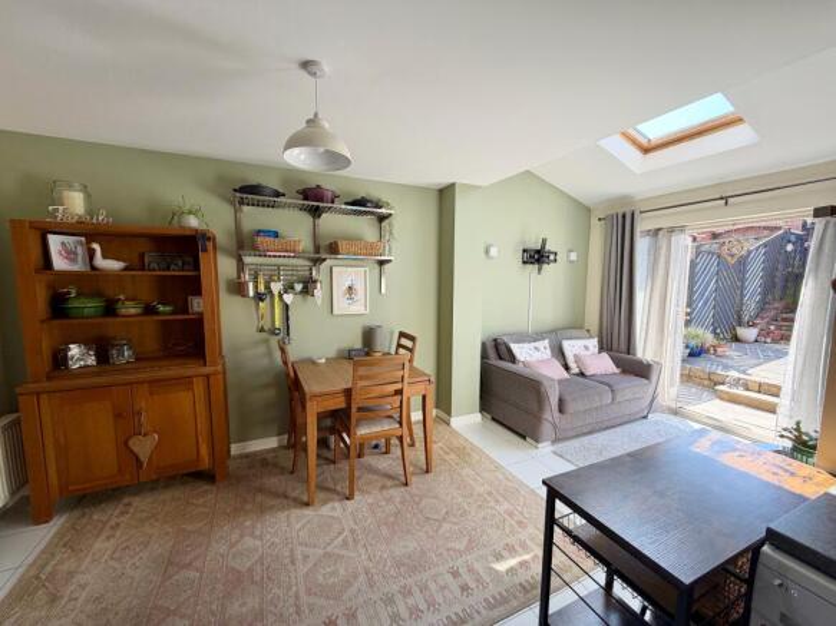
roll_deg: -0.7
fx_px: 338
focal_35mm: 14
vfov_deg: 85.7
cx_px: 418
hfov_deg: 102.1
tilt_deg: -6.2
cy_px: 313
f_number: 2.2
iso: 40
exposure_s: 1/121
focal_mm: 2.22
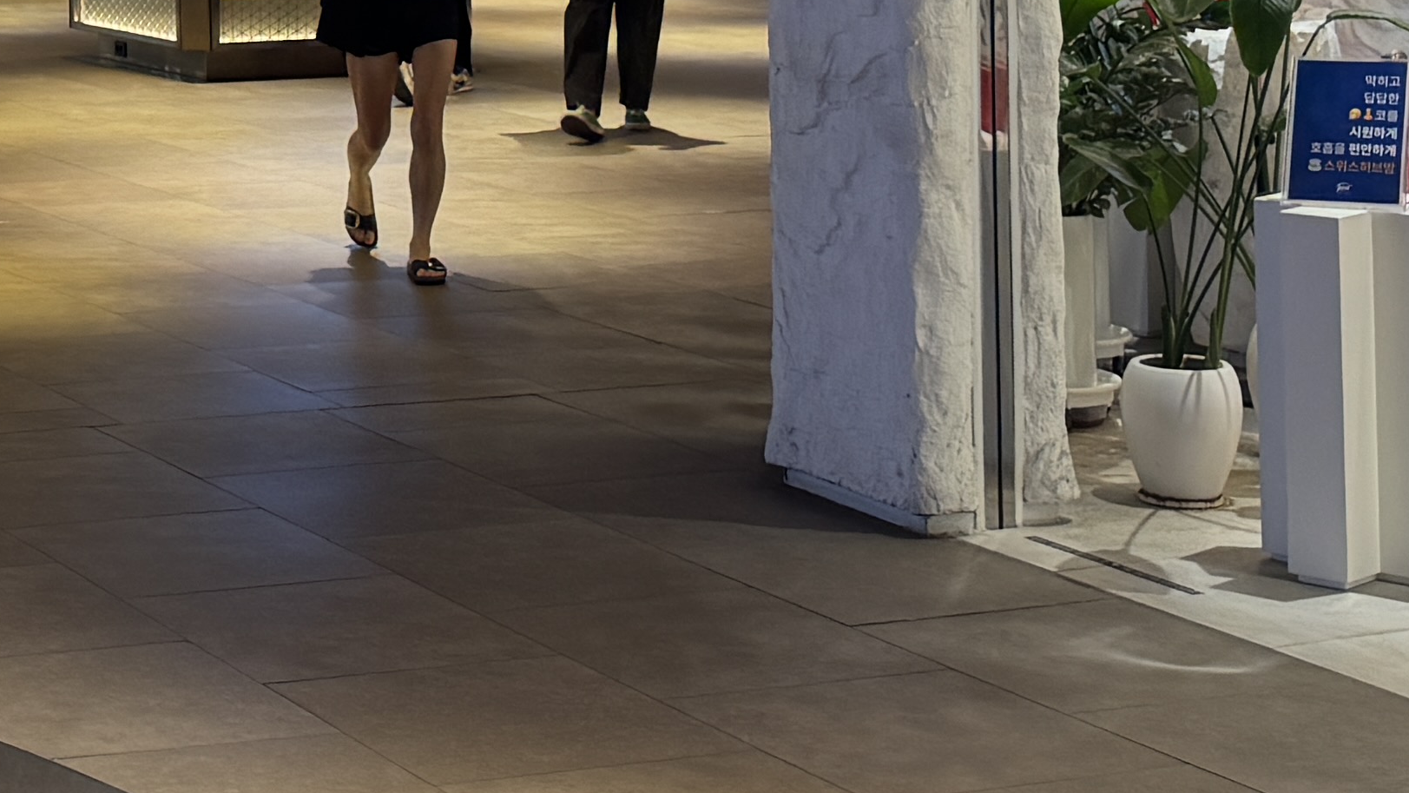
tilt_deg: +0.1
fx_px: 3437
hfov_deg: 21.7
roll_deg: +1.4
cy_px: -261
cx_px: -228
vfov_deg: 12.7
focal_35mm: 92
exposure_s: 1/60
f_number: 1.78
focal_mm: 6.76
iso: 125
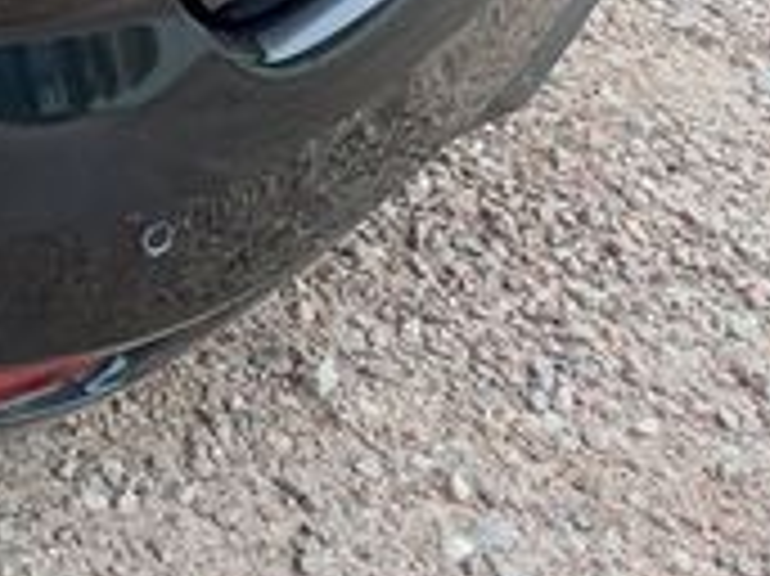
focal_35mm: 146
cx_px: -1306
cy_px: -621
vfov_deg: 9.4
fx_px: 3245
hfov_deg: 10.7
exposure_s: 1/60
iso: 40
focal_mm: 4.6
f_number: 2
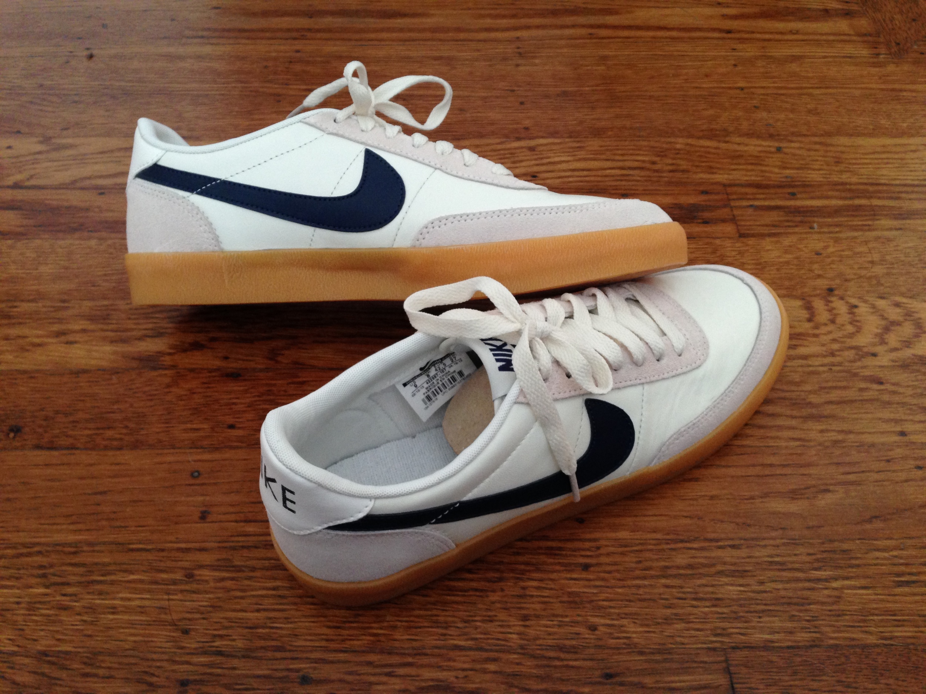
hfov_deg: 55.4
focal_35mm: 33
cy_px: 347
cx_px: 463
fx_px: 883
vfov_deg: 42.9
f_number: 2.4
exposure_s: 1/20
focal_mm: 4.12
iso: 160
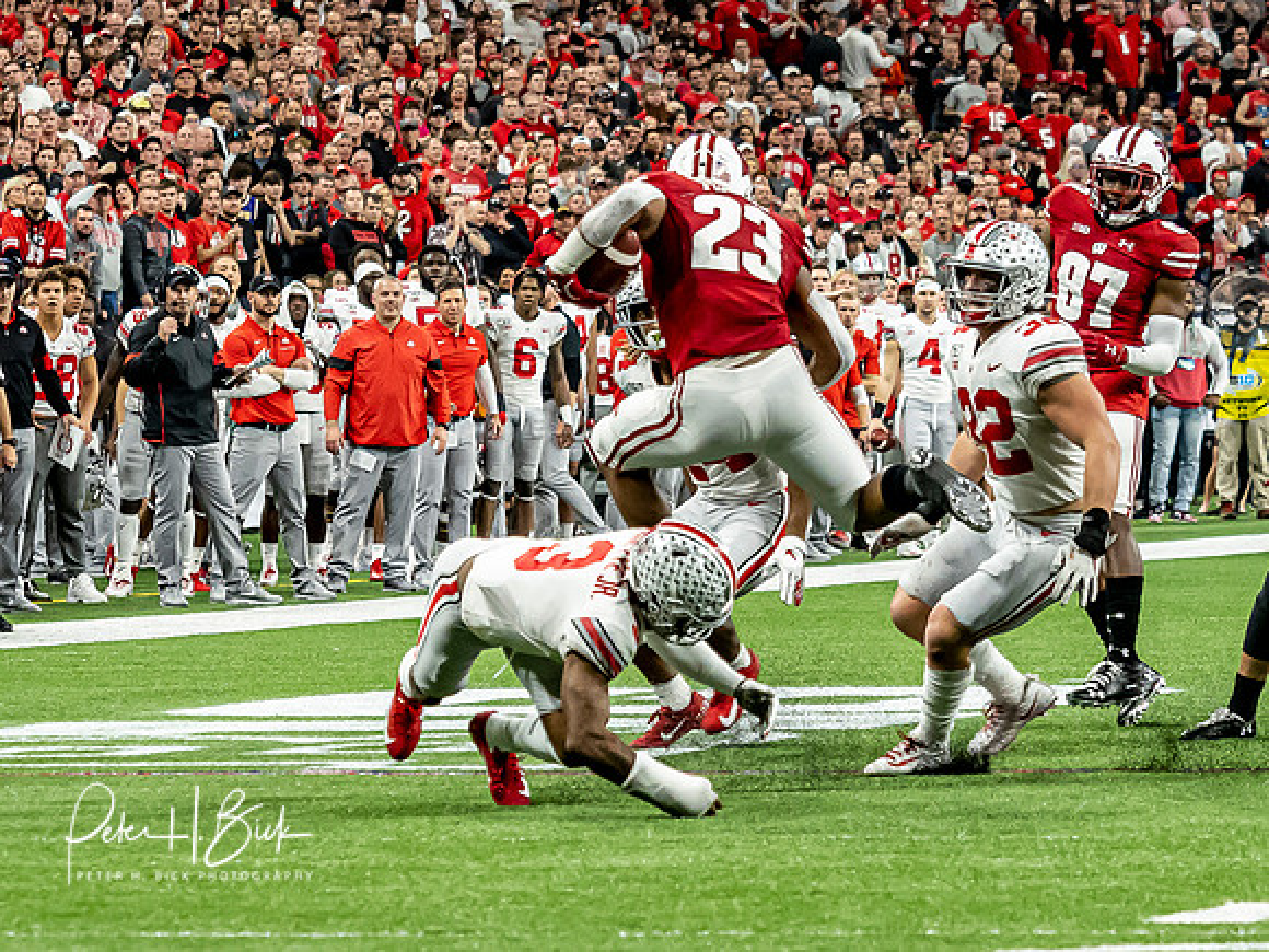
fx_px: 11046
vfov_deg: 4.9
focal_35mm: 301
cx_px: 560
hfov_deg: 6.6
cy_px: 311
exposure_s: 1/1000
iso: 2000
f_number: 2.8
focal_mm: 70
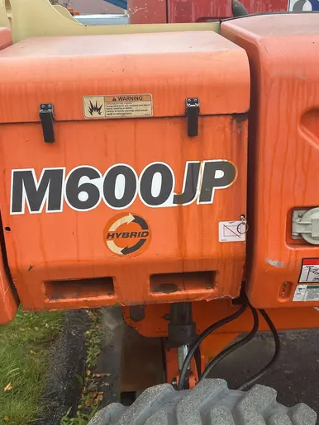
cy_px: 210
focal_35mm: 37
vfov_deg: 50.1
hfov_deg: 38.6
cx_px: 178
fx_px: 455
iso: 40
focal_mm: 5.7
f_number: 1.5
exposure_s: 1/266
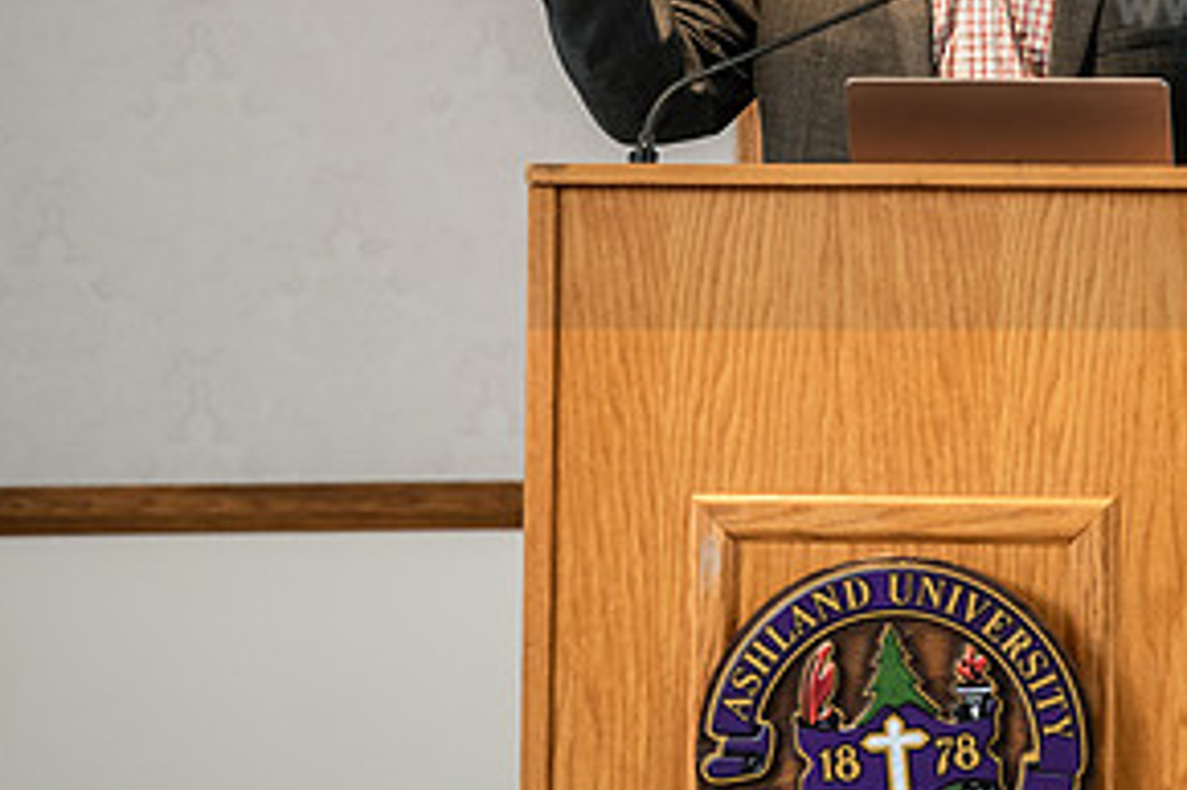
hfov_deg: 5.4
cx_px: 929
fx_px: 12522
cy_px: 92
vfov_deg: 3.6
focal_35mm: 380
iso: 1250
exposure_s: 1/200
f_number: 3.2
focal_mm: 190
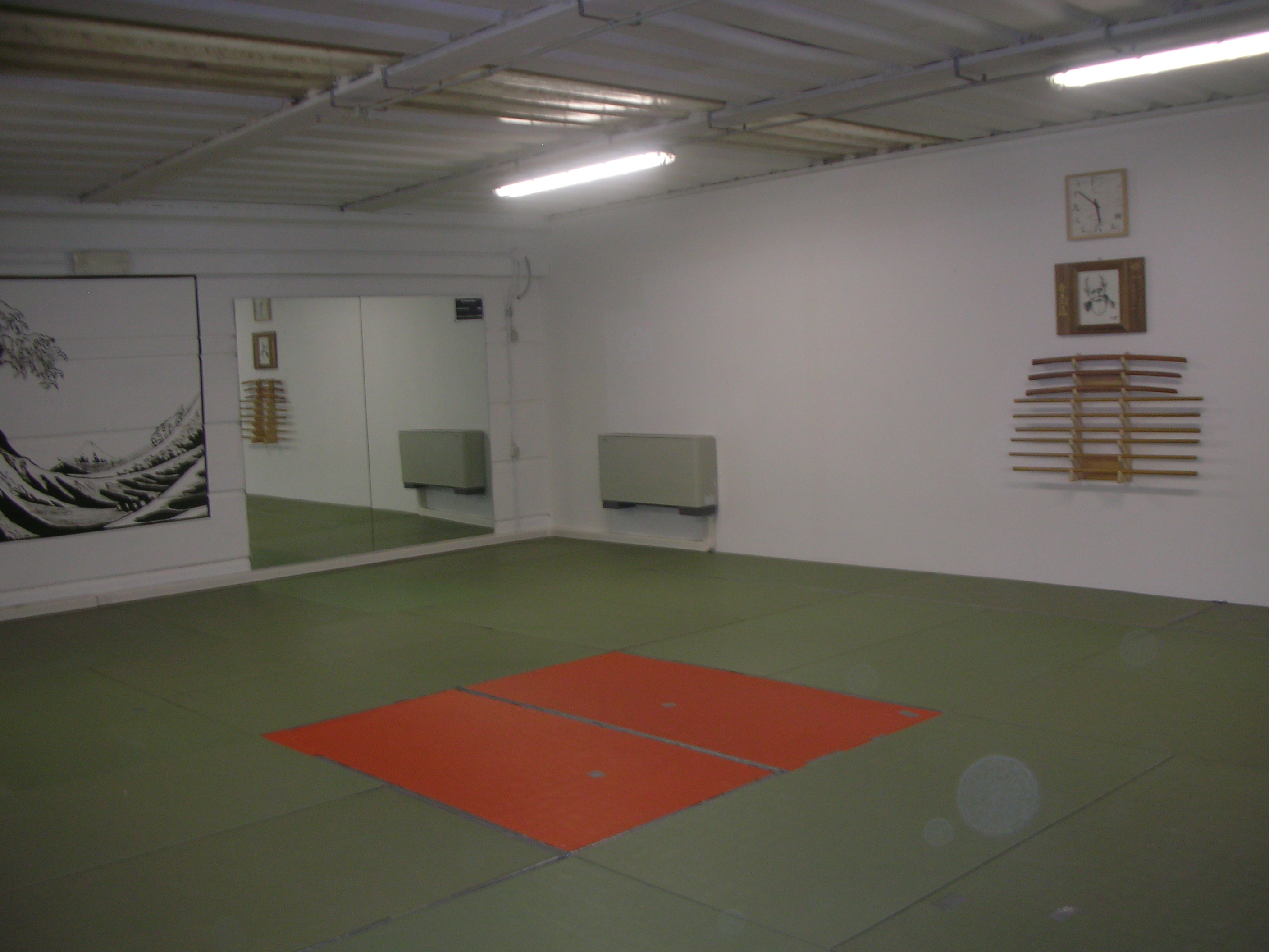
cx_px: 634
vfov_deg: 40.7
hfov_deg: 52.6
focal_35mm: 35
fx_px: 1283
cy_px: 476
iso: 58
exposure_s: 1/30
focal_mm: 5.8
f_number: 3
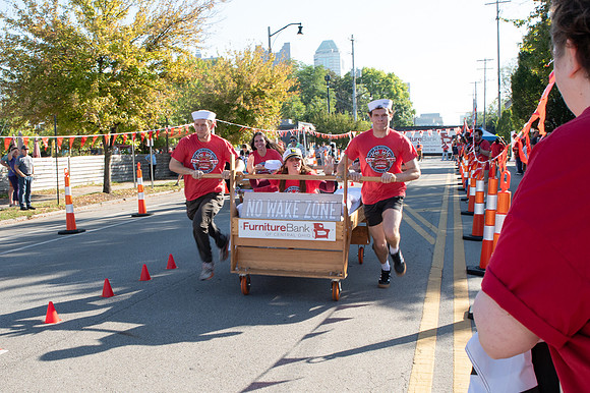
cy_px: 237
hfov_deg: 49.8
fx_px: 632
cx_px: 241
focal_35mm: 39
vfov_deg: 34.4
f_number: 11
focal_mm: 24
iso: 500
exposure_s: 1/200
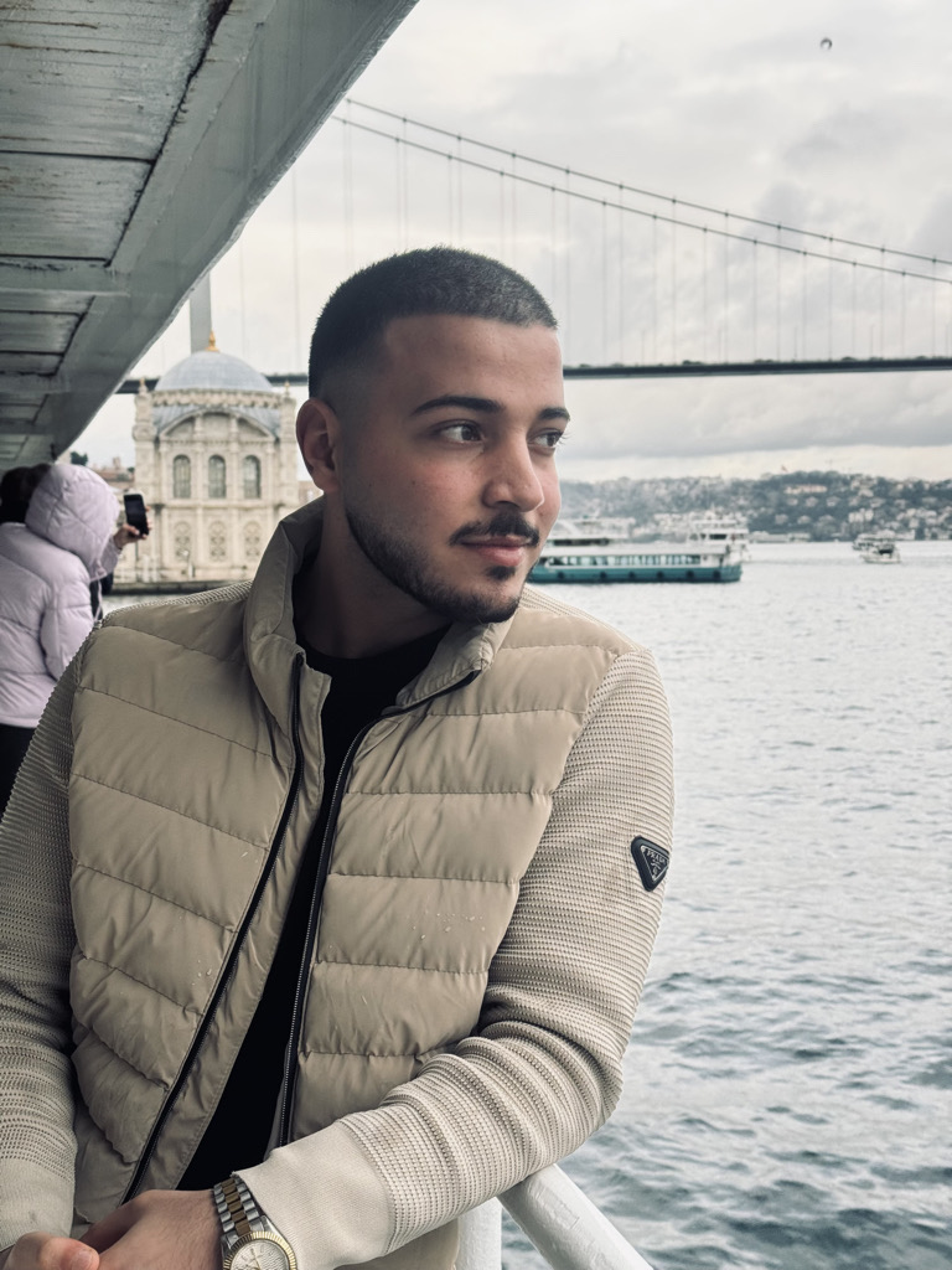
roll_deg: +1.1
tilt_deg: -3.2
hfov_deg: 30.3
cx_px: 476
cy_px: 635
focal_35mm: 48
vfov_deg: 39.7
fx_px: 1760
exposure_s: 1/222
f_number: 1.78
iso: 64
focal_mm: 6.76
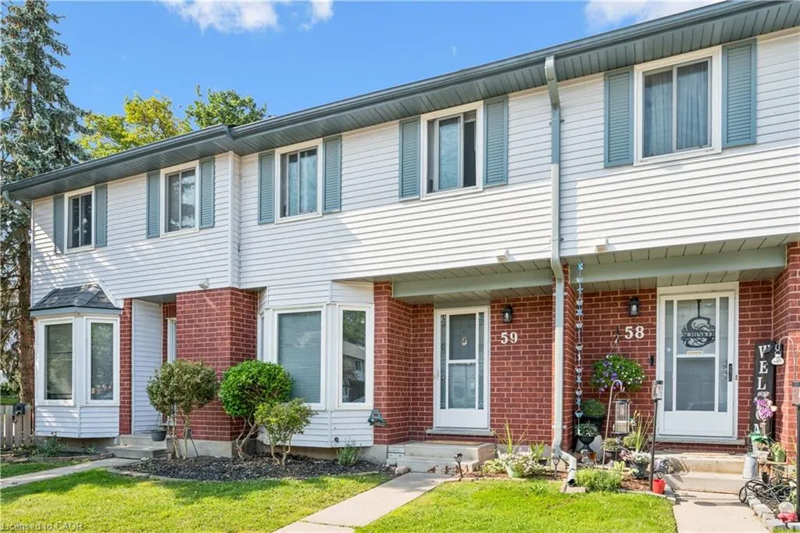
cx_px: 400
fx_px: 466
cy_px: 266
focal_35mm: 21
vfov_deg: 59.5
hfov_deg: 81.2
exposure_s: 1/160
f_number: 11
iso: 200
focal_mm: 21
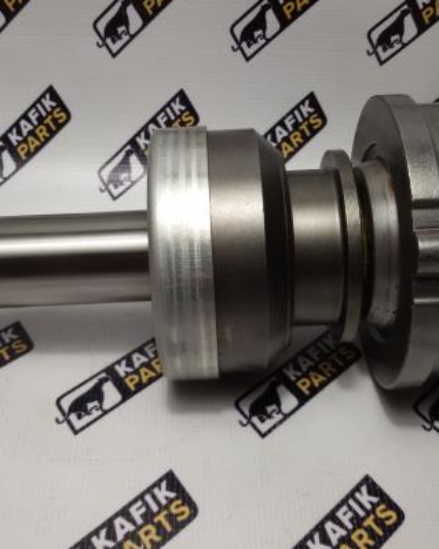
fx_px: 666
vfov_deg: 44.8
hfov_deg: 36.4
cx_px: 187
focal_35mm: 41
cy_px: 272
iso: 50
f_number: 2.4
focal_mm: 2.93
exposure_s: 1/50
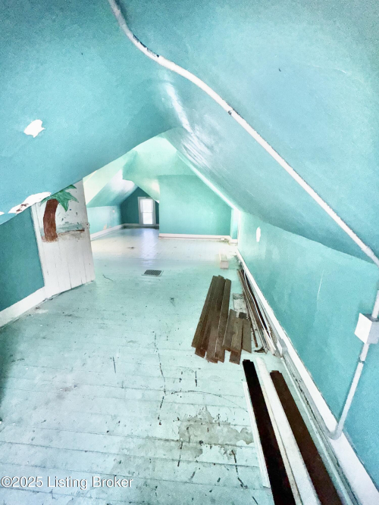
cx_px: 190
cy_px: 252
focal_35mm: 14
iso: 160
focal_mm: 2.22
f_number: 2.2
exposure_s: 1/60
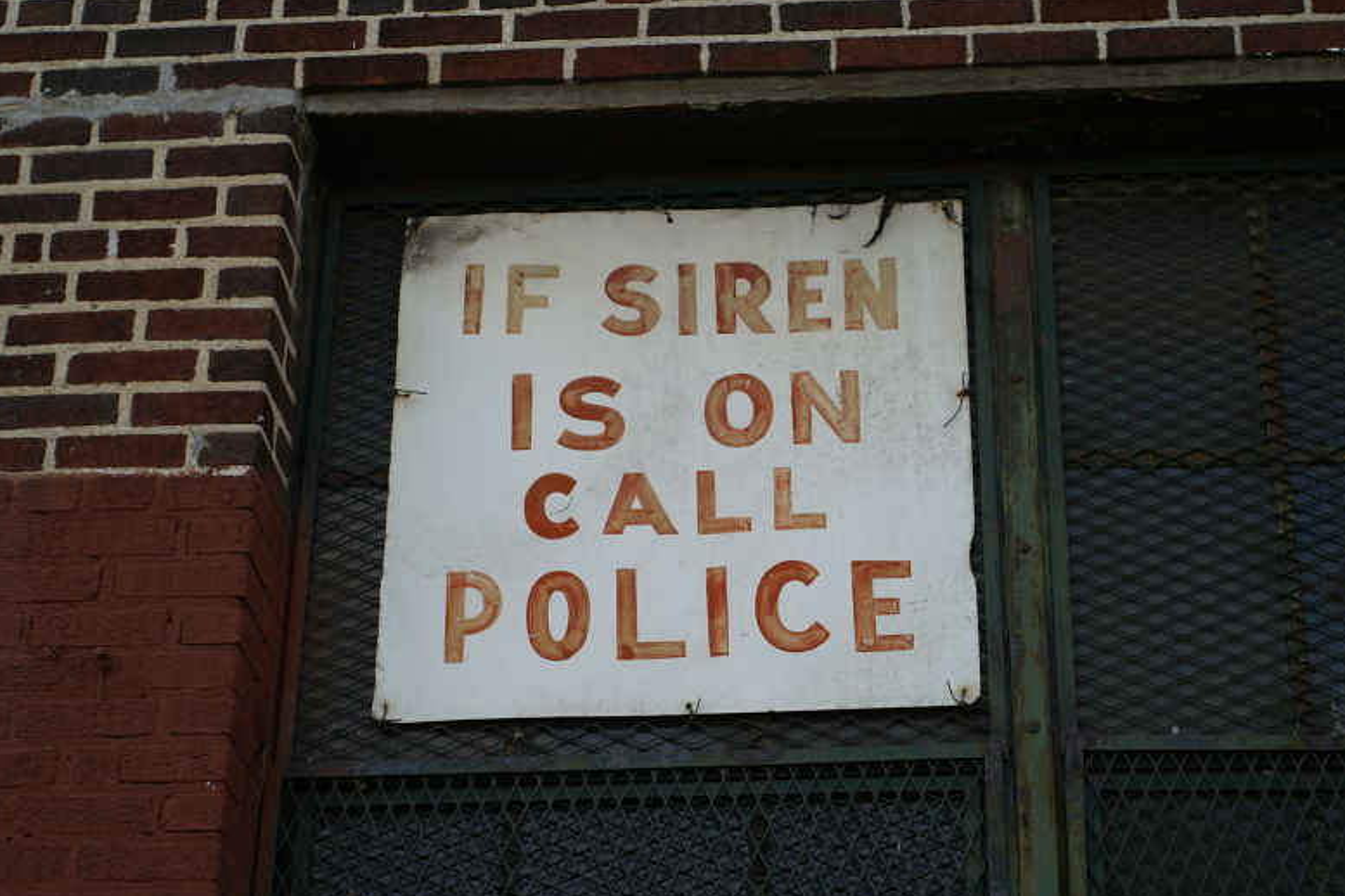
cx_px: 678
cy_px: 452
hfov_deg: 26.3
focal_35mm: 77
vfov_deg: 17.7
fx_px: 2877
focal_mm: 50
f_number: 2.8
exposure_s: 1/500
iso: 100
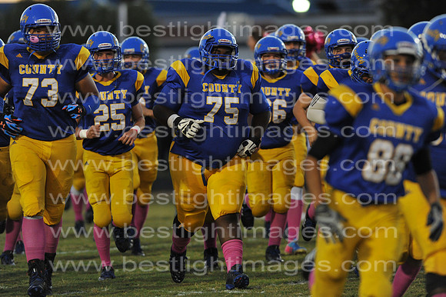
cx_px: 223
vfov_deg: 4.6
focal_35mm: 300
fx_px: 3714
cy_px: 148
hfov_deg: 6.9
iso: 3200
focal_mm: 300
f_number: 4
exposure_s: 1/640
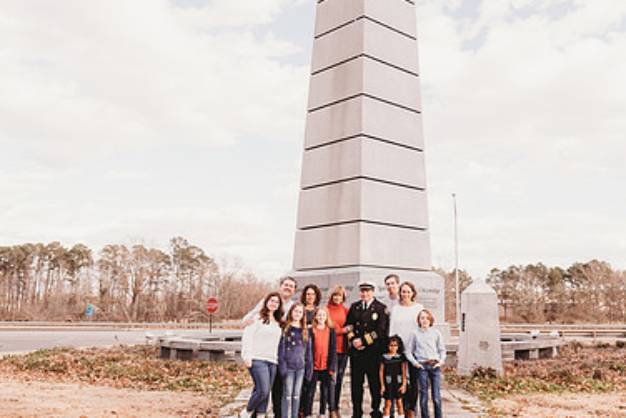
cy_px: 177
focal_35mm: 37
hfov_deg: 51.2
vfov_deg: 35.9
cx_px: 400
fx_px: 644
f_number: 3.5
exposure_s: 1/400
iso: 100
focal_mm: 24
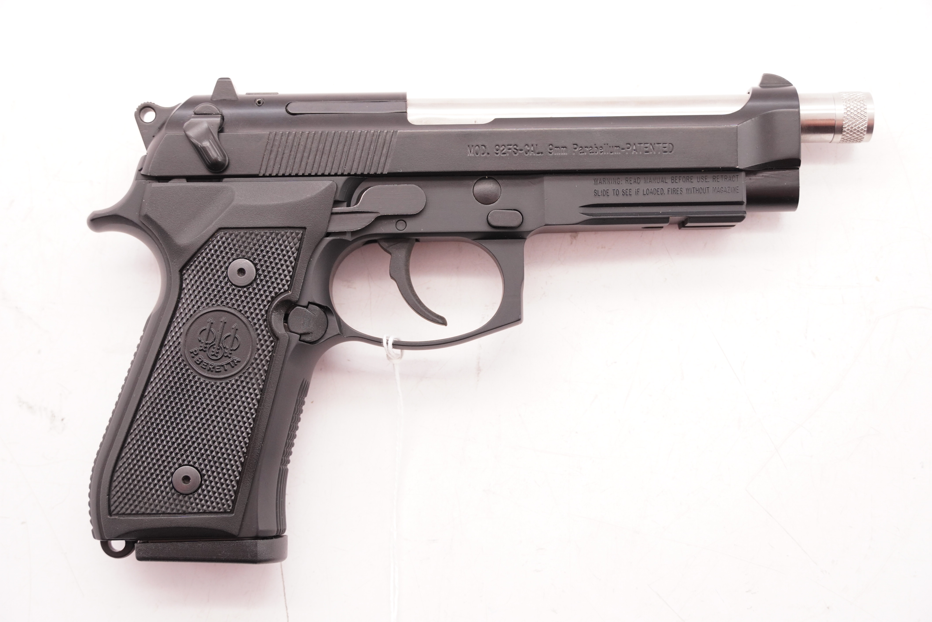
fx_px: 1632
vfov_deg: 21.6
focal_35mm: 63
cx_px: 466
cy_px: 311
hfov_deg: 31.9
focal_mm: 42
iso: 800
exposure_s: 1/125
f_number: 5.6
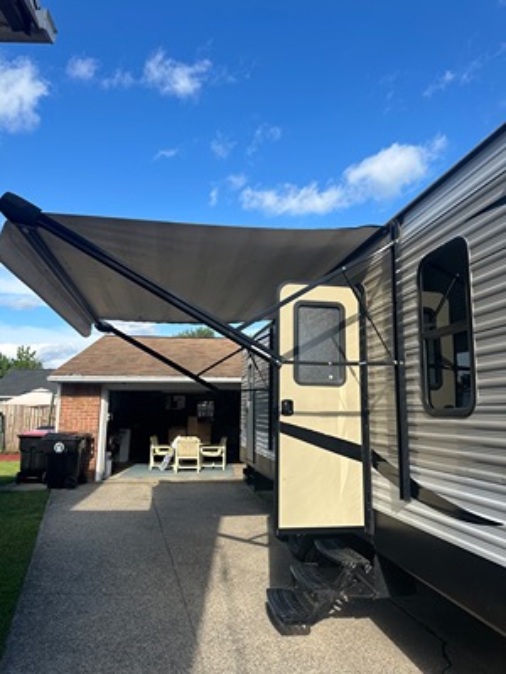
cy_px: 337
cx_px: 253
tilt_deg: +9.7
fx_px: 468
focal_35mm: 24
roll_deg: -0.9
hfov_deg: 56.8
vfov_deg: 71.6
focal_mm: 6.86
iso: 80
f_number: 1.78
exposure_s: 1/2809
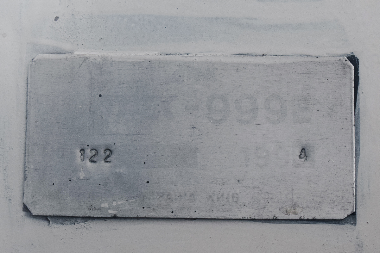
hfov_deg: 24.6
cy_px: 126
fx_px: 871
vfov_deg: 16.6
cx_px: 190
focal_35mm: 82
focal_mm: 55
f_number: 5.6
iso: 560
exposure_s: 1/60
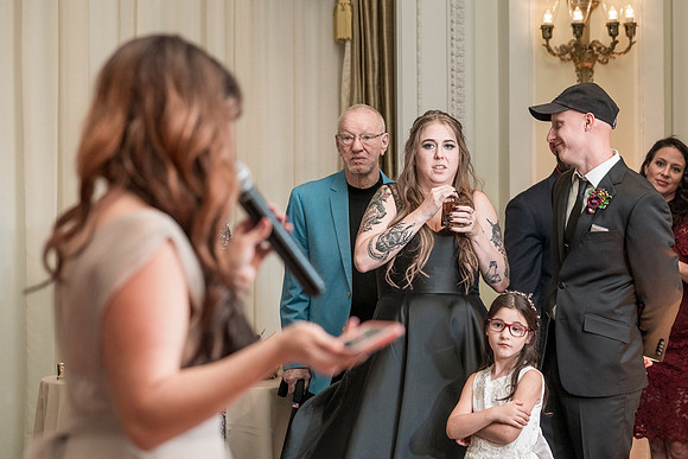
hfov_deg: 19.9
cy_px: 267
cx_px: 378
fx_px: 1963
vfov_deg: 13.3
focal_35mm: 103
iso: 2000
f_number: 4
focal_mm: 86
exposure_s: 1/200
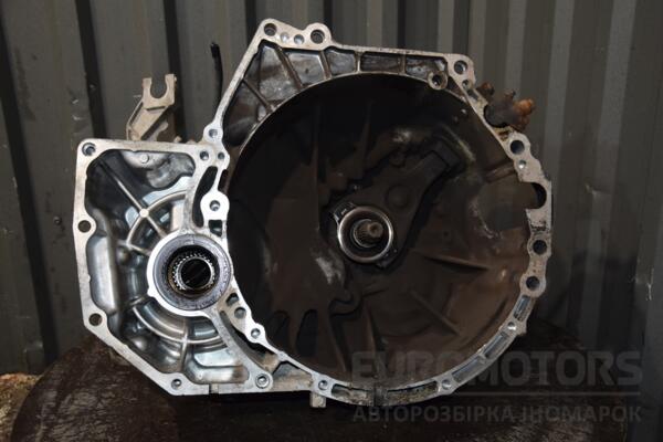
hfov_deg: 49.6
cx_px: 332
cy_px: 221
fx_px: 718
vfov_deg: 34.2
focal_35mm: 39
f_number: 5
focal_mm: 26
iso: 800
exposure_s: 1/60
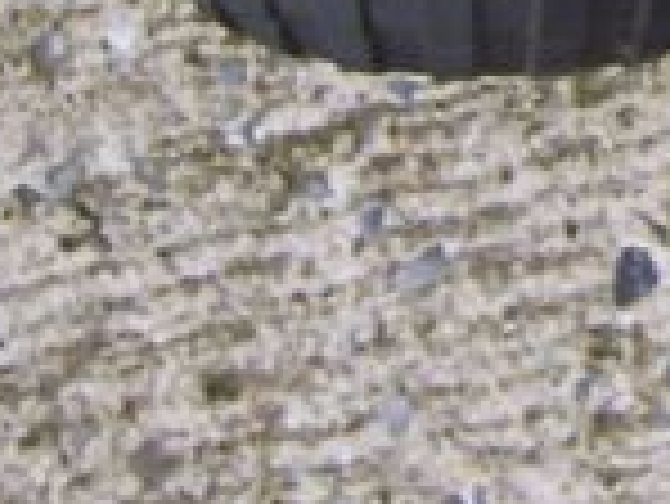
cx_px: 1084
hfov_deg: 9.9
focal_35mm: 193
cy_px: -729
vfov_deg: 7.2
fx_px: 3739
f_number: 2.8
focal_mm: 6.2
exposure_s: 1/125
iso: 80
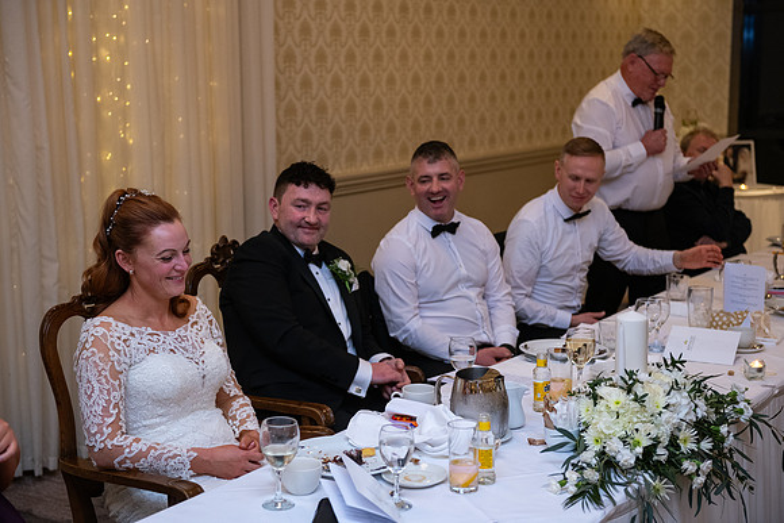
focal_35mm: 58
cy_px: 262
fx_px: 1263
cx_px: 392
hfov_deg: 34.5
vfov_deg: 23.4
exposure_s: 1/160
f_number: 3.5
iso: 1000
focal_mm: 58
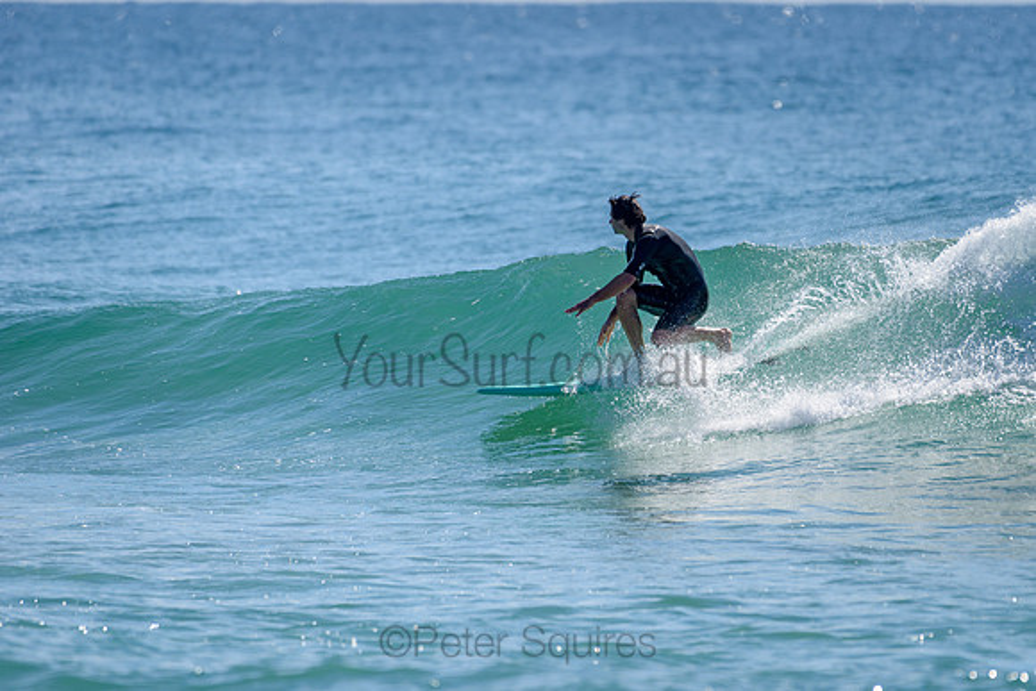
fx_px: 17639
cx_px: 635
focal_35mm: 613
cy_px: 286
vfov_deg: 2.2
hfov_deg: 3.4
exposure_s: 1/2000
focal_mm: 500
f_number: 5.6
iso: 140
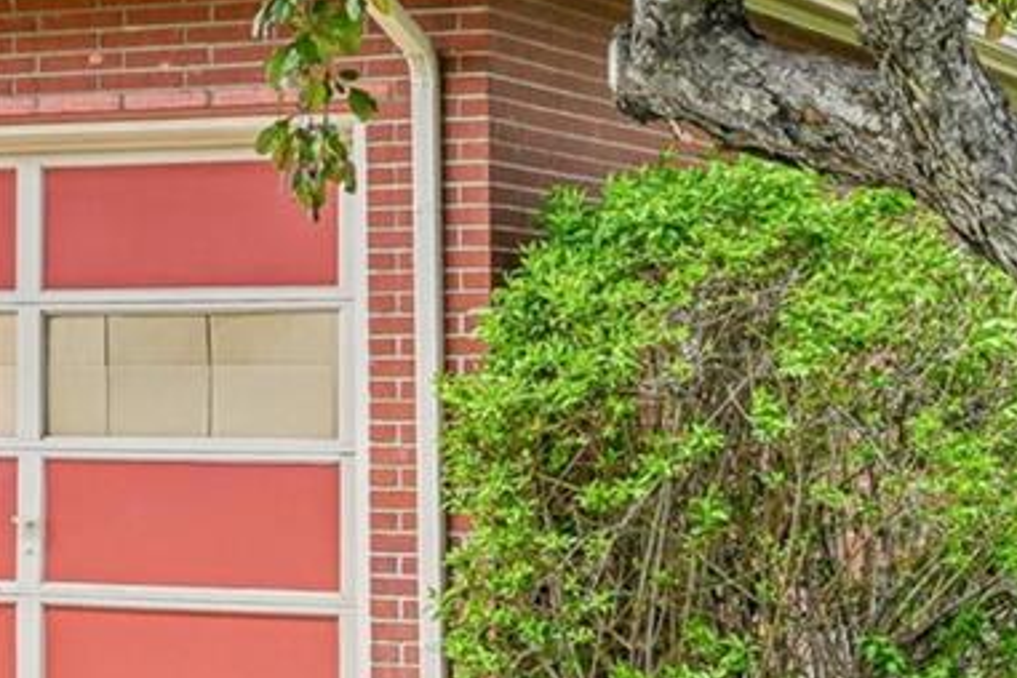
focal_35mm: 126
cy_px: 315
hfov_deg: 14.7
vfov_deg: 10.9
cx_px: -665
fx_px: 3559
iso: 100
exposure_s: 1/30
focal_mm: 30
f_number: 11
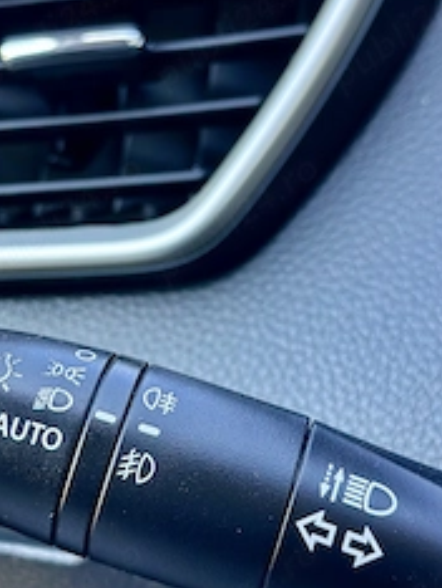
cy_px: 261
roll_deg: +3.6
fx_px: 1394
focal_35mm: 82
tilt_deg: -19.2
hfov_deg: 18.0
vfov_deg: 23.8
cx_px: 148
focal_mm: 6.86
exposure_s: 1/154
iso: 125
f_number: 1.78
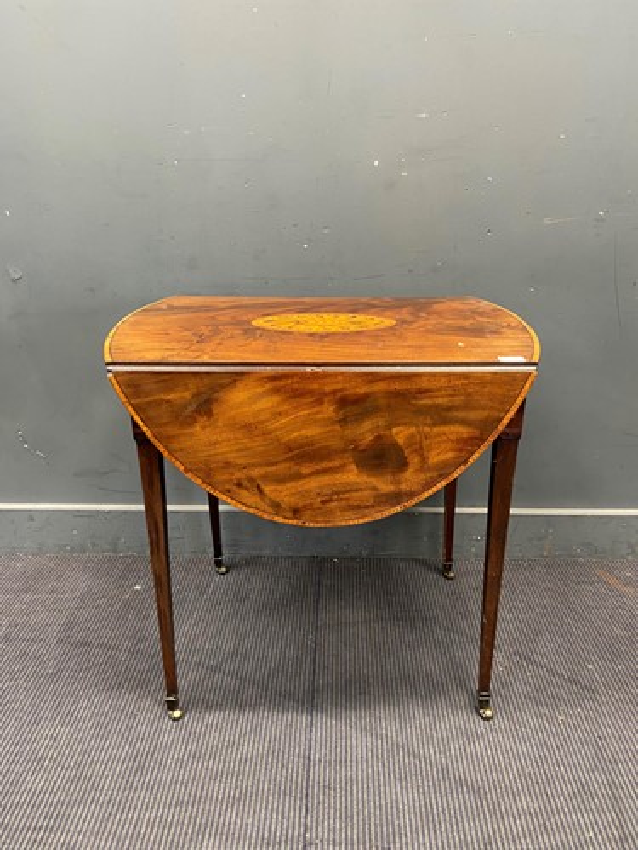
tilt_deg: -21.5
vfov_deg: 67.3
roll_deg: +0.5
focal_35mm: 26
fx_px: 639
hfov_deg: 53.1
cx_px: 319
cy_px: 425
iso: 320
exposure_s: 1/50
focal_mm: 4.25
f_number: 1.8
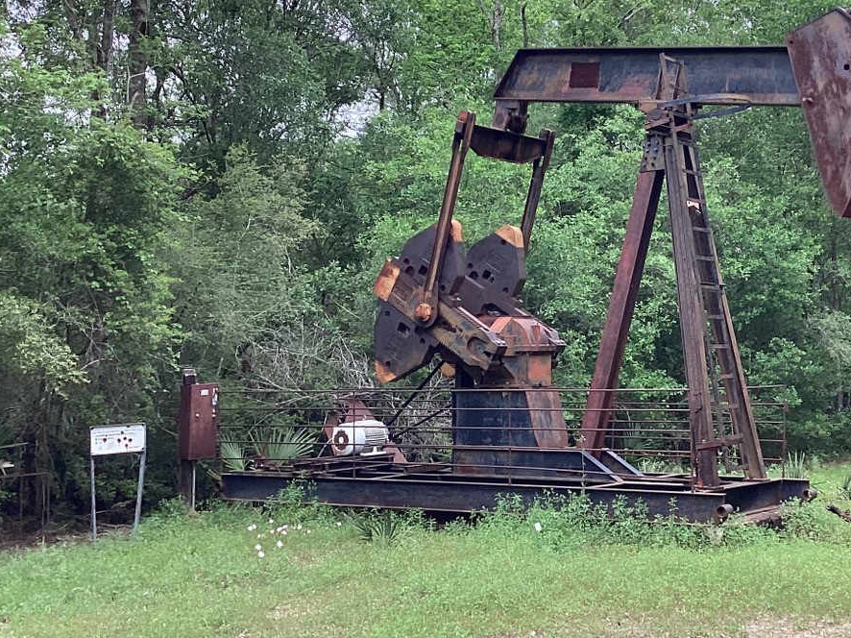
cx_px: 588
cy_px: 215
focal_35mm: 56
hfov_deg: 34.0
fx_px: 1376
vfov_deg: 26.0
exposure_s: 1/120
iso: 50
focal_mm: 3.3
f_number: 2.4
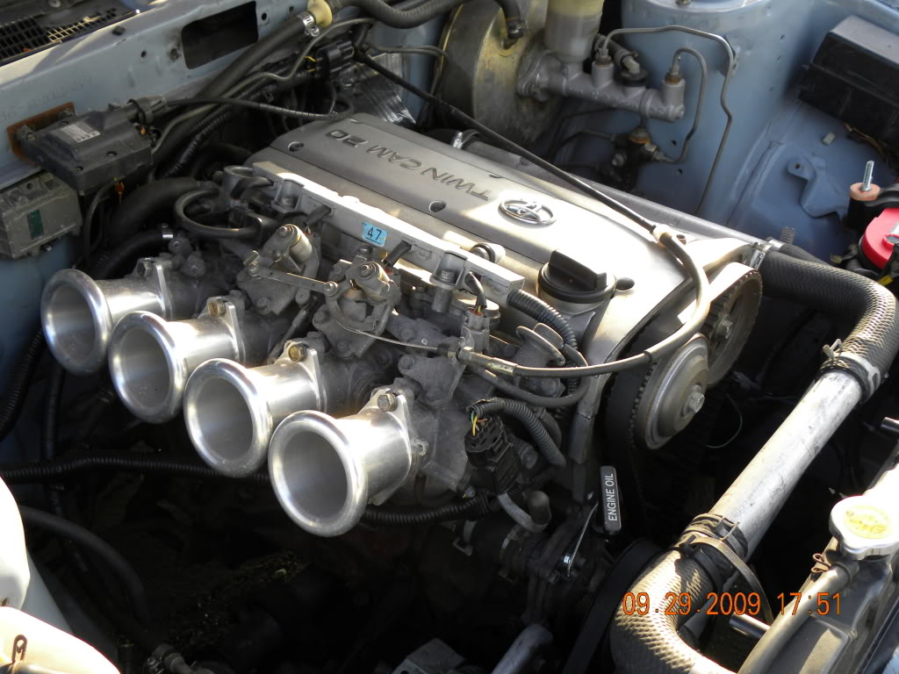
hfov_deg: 45.8
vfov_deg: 35.1
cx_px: 450
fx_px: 1065
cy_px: 337
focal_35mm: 41
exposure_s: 1/72.4
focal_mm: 7.3
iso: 95
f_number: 3.2
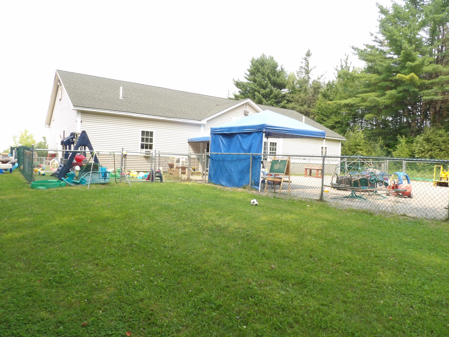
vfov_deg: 56.8
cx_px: 224
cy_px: 168
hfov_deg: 71.6
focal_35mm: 24
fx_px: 311
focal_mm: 4.3
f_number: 7.4
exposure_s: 1/60
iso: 100
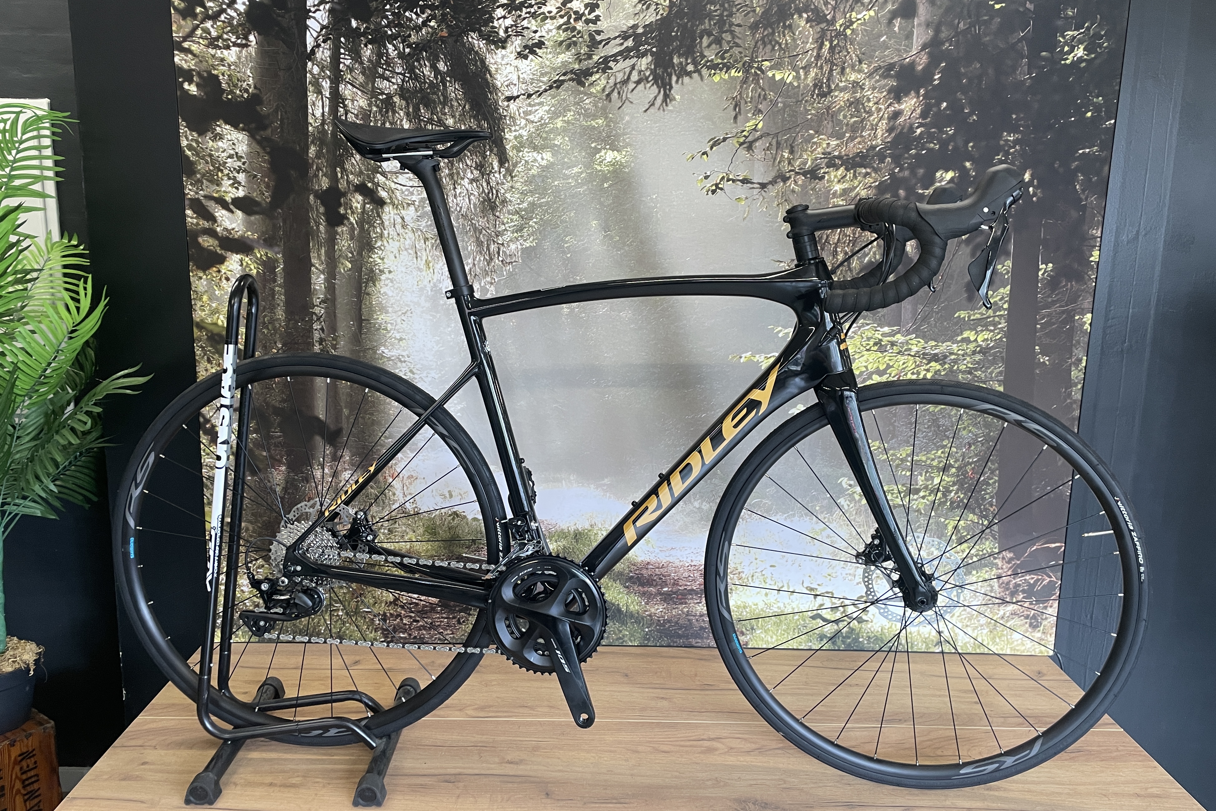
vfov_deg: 46.4
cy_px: 409
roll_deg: -1.7
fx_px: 946
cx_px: 595
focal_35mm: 28
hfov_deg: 65.5
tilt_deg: -11.5
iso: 80
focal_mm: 4.2
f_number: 1.6
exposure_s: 1/50
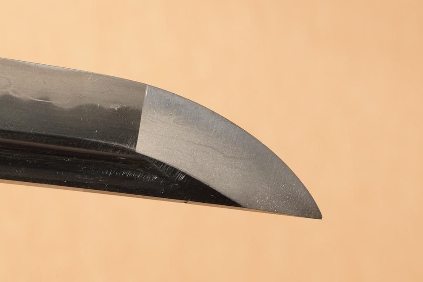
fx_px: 2709
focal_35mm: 231
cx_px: 148
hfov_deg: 8.9
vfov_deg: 5.9
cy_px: 112
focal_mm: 105
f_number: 11
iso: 400
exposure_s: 1/2
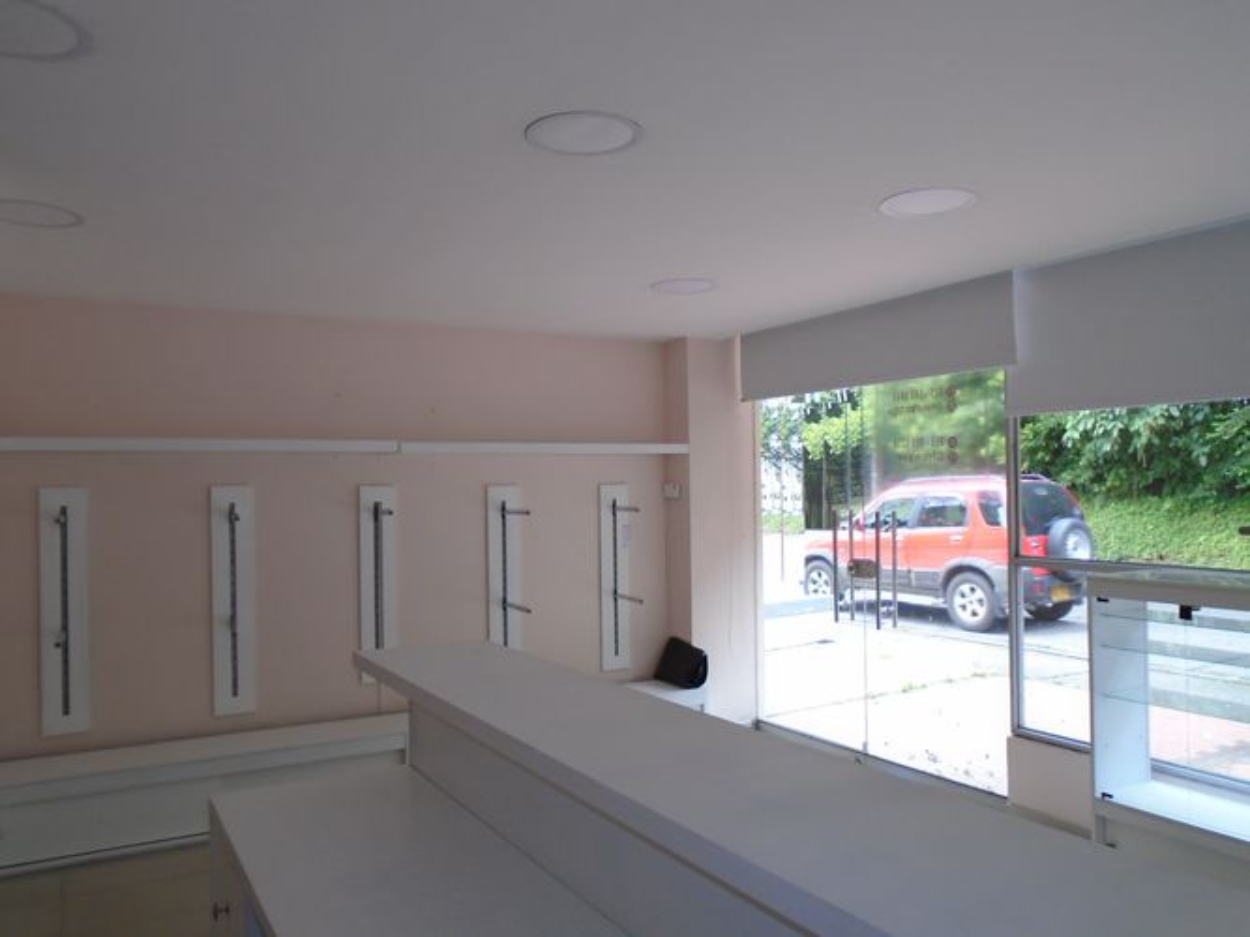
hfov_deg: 67.3
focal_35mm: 26
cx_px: 625
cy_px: 468
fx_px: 939
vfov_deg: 53.0
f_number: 3.2
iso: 100
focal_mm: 4.6
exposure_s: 1/60
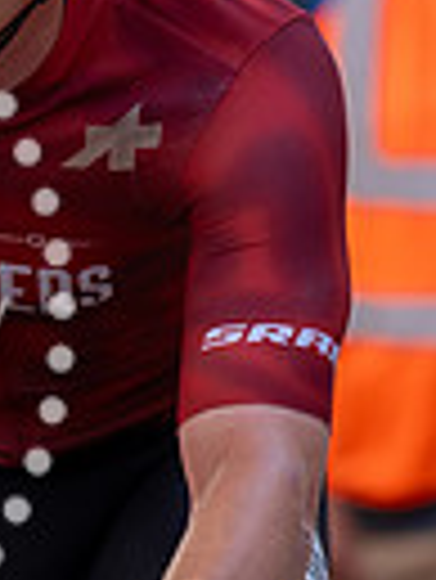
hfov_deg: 1.7
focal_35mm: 865
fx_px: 14503
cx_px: 351
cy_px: 83
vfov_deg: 2.3
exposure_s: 1/1000
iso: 640
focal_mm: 200
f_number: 4
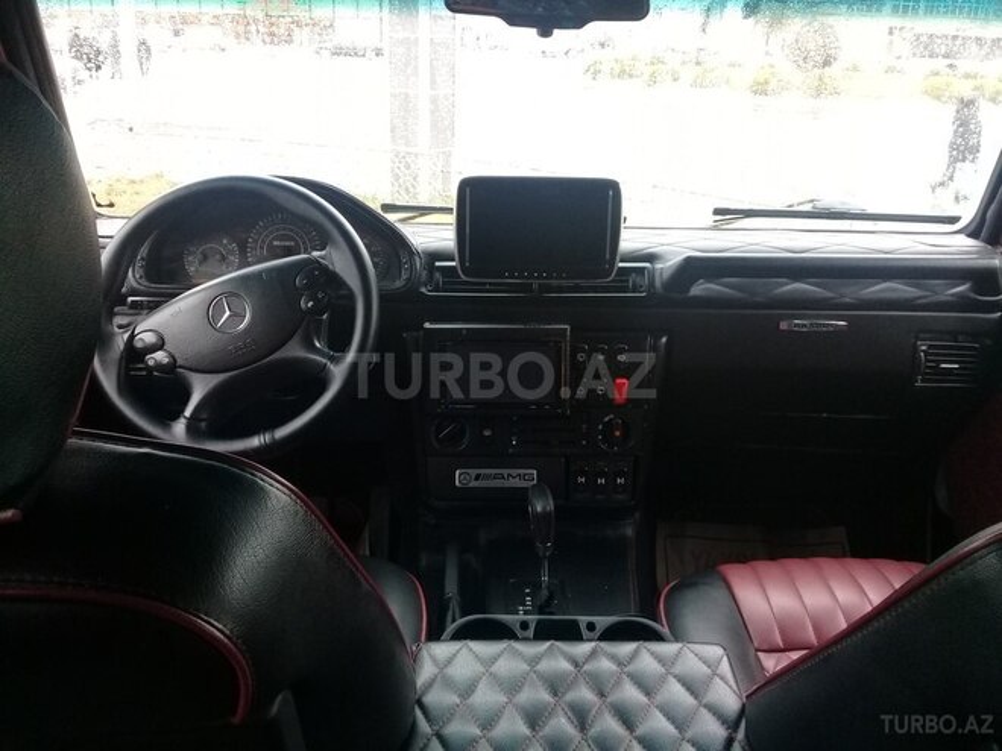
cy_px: 376
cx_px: 501
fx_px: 897
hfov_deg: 58.4
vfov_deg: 45.4
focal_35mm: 31
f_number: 2.2
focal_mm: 3.3
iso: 100
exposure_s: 1/33
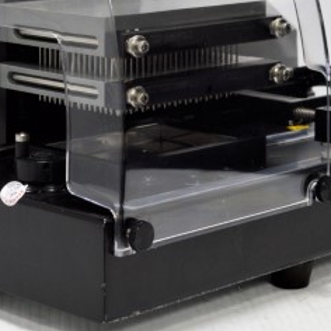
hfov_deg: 14.4
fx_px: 1309
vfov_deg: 14.2
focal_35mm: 121
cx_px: 84
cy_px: 3
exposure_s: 1/125
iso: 320
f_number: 5.6
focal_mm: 28
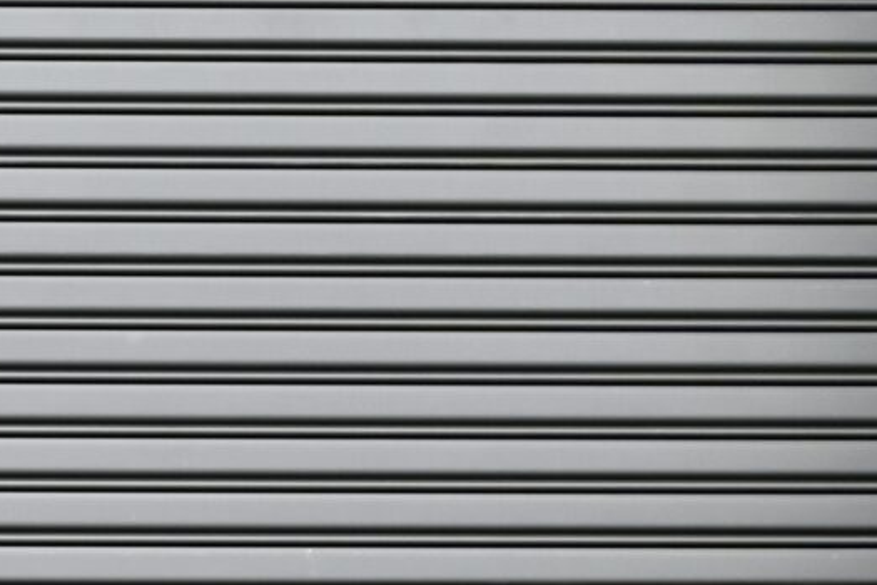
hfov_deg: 10.7
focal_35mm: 165
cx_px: -1228
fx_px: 4011
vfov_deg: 7.9
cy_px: 1224
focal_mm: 22.5
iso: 100
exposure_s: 1/50
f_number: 7.1
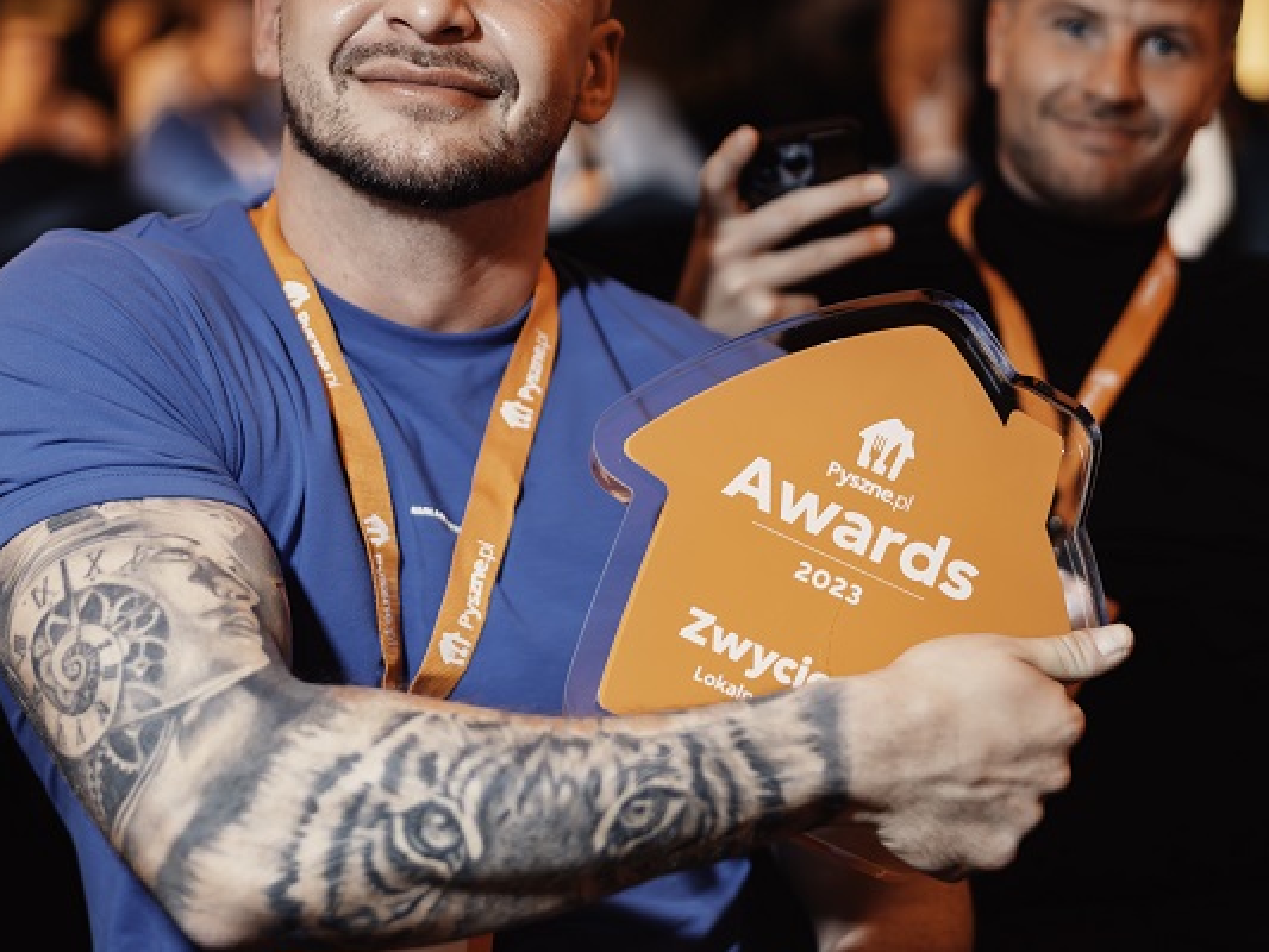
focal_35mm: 60
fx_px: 2200
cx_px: 704
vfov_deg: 24.3
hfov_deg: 32.1
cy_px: 317
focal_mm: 35
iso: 400
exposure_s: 1/125
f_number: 1.2
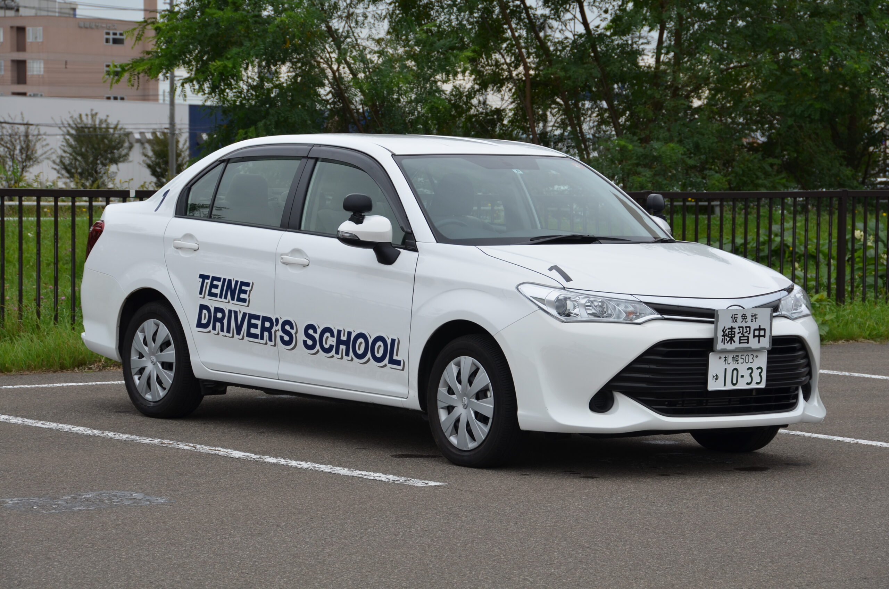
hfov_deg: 16.7
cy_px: 294
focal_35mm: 123
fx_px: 3031
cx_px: 444
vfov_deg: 11.1
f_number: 8
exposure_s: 1/250
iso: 200
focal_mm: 82
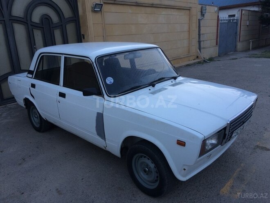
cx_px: 135
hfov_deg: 61.7
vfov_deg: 48.2
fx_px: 226
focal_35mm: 29
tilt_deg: -17.1
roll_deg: +3.8
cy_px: 102
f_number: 2.2
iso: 40
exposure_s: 1/60
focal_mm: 4.15
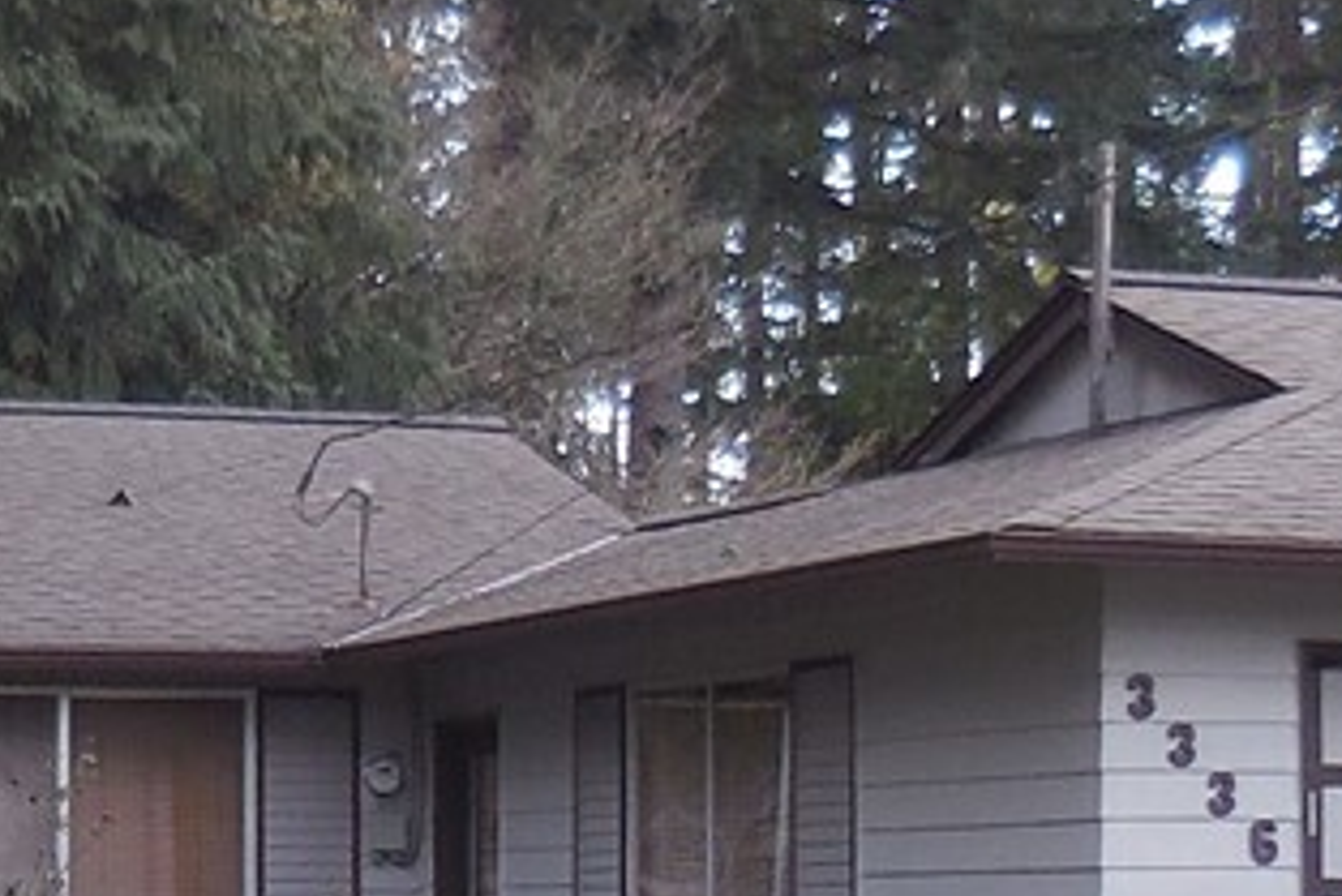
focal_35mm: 133
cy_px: 1012
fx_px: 4960
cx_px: 446
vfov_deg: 10.2
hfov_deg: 15.4
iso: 125
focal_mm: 4.5
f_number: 3.3
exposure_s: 1/100
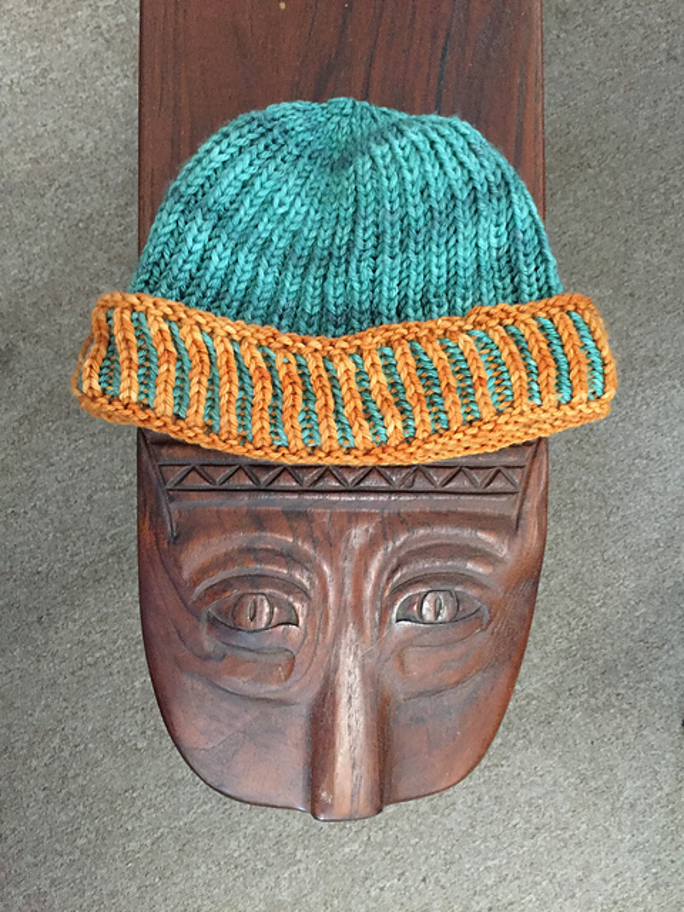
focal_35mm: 29
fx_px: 764
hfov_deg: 48.2
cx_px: 342
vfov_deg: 61.7
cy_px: 456
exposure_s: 1/15
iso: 320
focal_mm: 4.15
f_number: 2.2
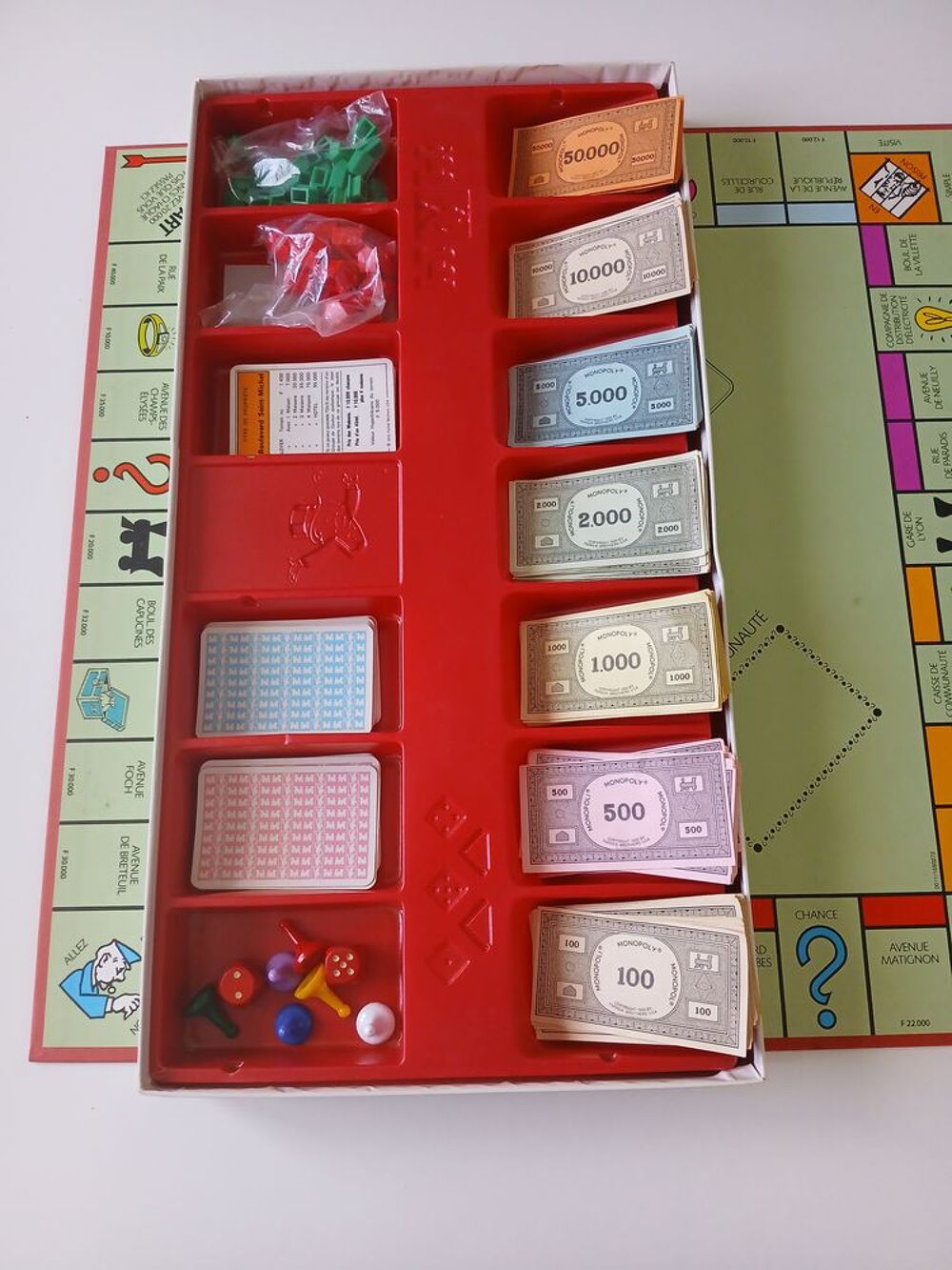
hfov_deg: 53.1
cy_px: 635
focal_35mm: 26
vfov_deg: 67.3
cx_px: 476
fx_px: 953
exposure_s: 1/50.3
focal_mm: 3.98
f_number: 1.8
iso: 200
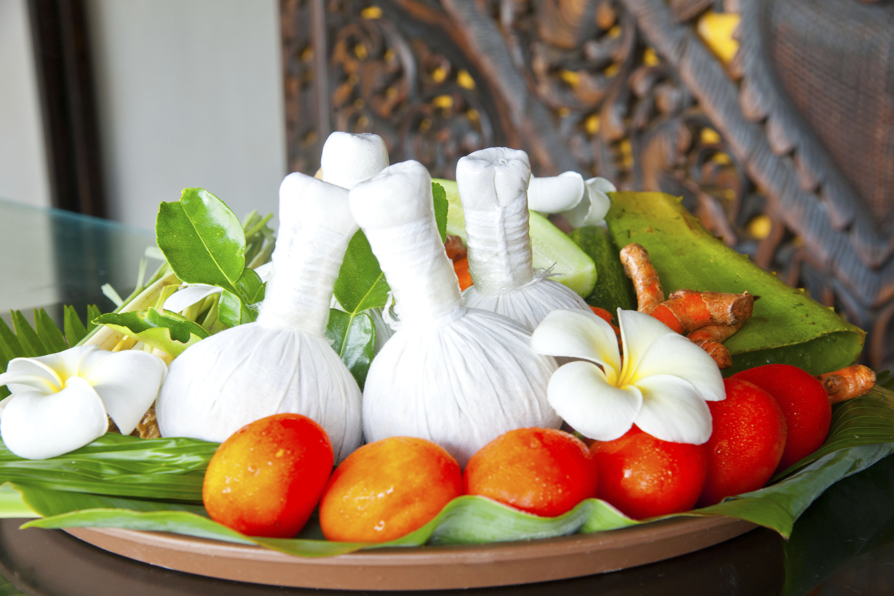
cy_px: 298
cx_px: 447
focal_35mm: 66
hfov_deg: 30.5
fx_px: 1639
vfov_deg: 20.6
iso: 400
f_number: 9
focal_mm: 66
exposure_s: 1/15
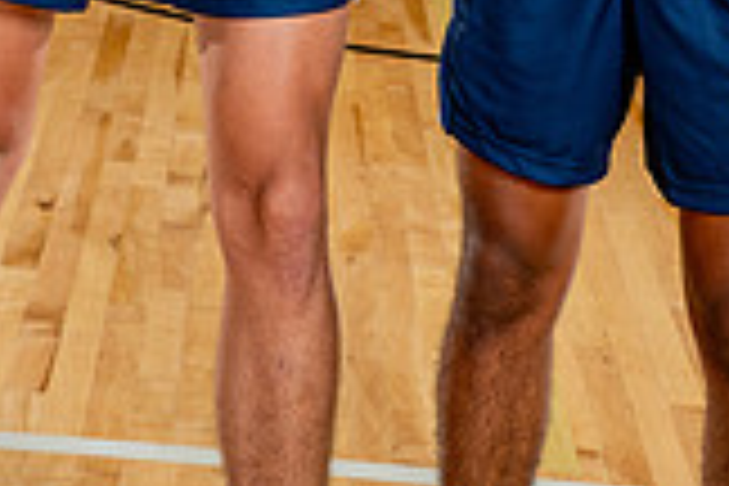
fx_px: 2815
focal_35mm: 139
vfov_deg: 9.2
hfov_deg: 14.7
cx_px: 454
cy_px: -522
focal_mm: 50
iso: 200
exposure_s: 1/250
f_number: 5.6
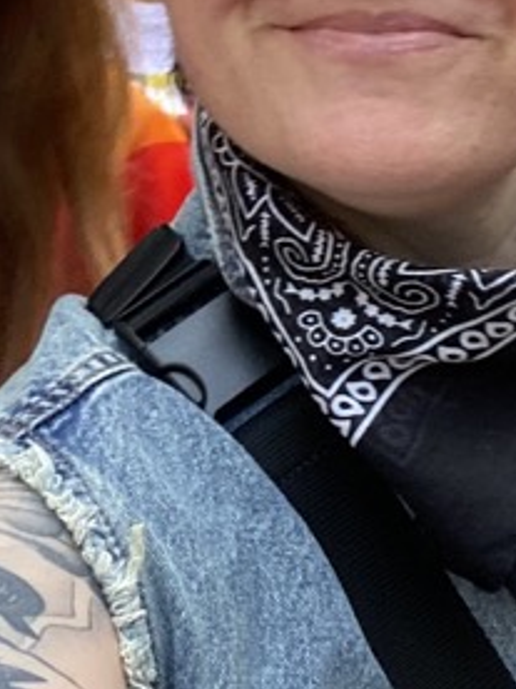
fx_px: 1511
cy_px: 210
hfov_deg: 19.2
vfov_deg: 25.5
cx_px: 111
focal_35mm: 76
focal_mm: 2.71
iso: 200
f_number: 2.2
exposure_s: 1/60
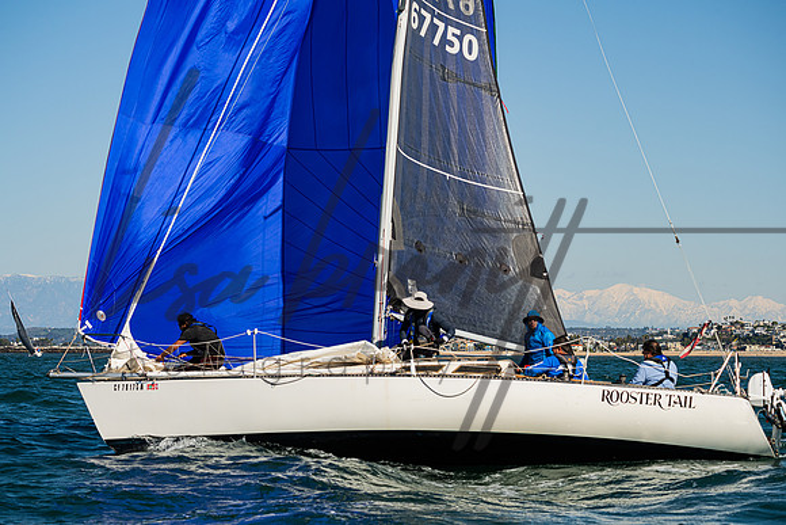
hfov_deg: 20.4
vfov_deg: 13.7
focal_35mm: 100
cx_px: 393
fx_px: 2184
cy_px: 262
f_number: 8
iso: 400
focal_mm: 100
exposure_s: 1/2000
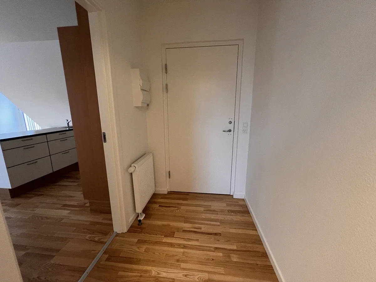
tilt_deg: -11.4
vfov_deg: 89.9
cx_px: 188
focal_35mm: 13
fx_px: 141
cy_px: 141
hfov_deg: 106.2
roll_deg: +0.0
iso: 320
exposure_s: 1/50
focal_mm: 1.57
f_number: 1.8
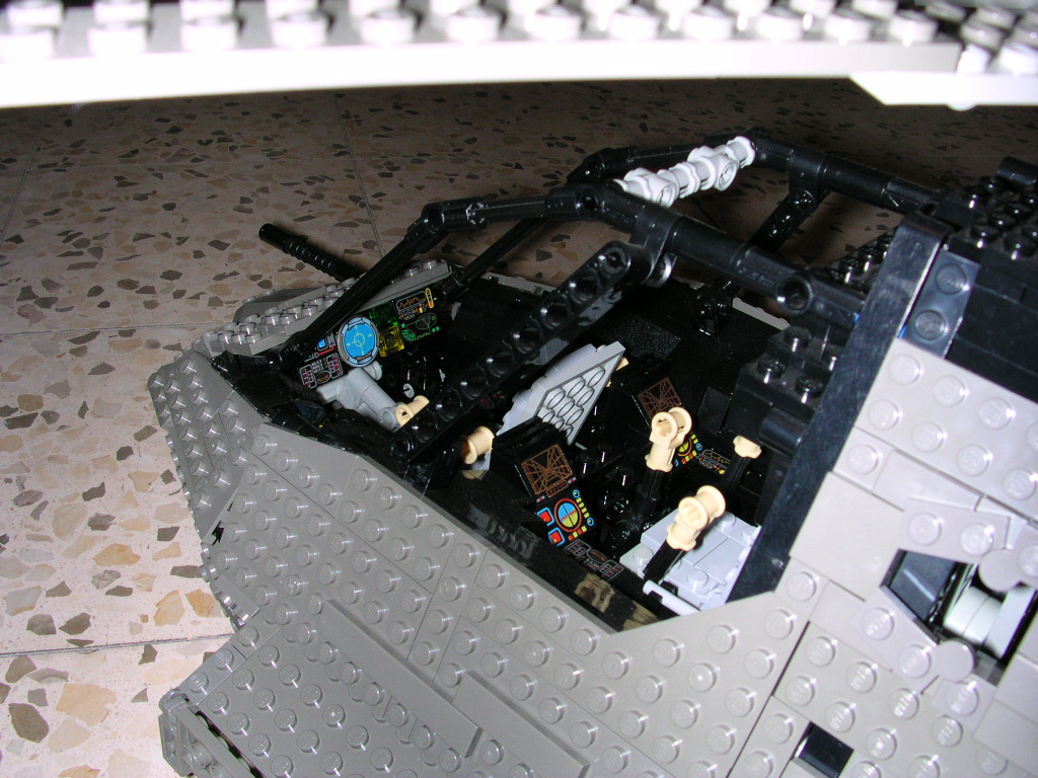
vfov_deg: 38.7
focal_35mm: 37
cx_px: 519
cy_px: 389
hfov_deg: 50.1
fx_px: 1109
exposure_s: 1/60
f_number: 4.5
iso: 100
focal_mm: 5.6
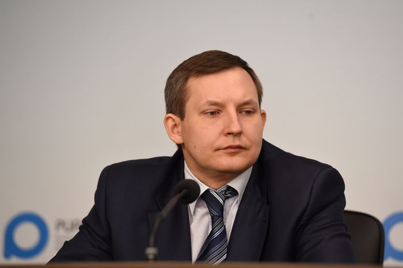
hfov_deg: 10.3
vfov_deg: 6.9
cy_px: 134
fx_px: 2238
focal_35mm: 200
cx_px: 202
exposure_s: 1/320
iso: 2500
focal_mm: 200
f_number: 4
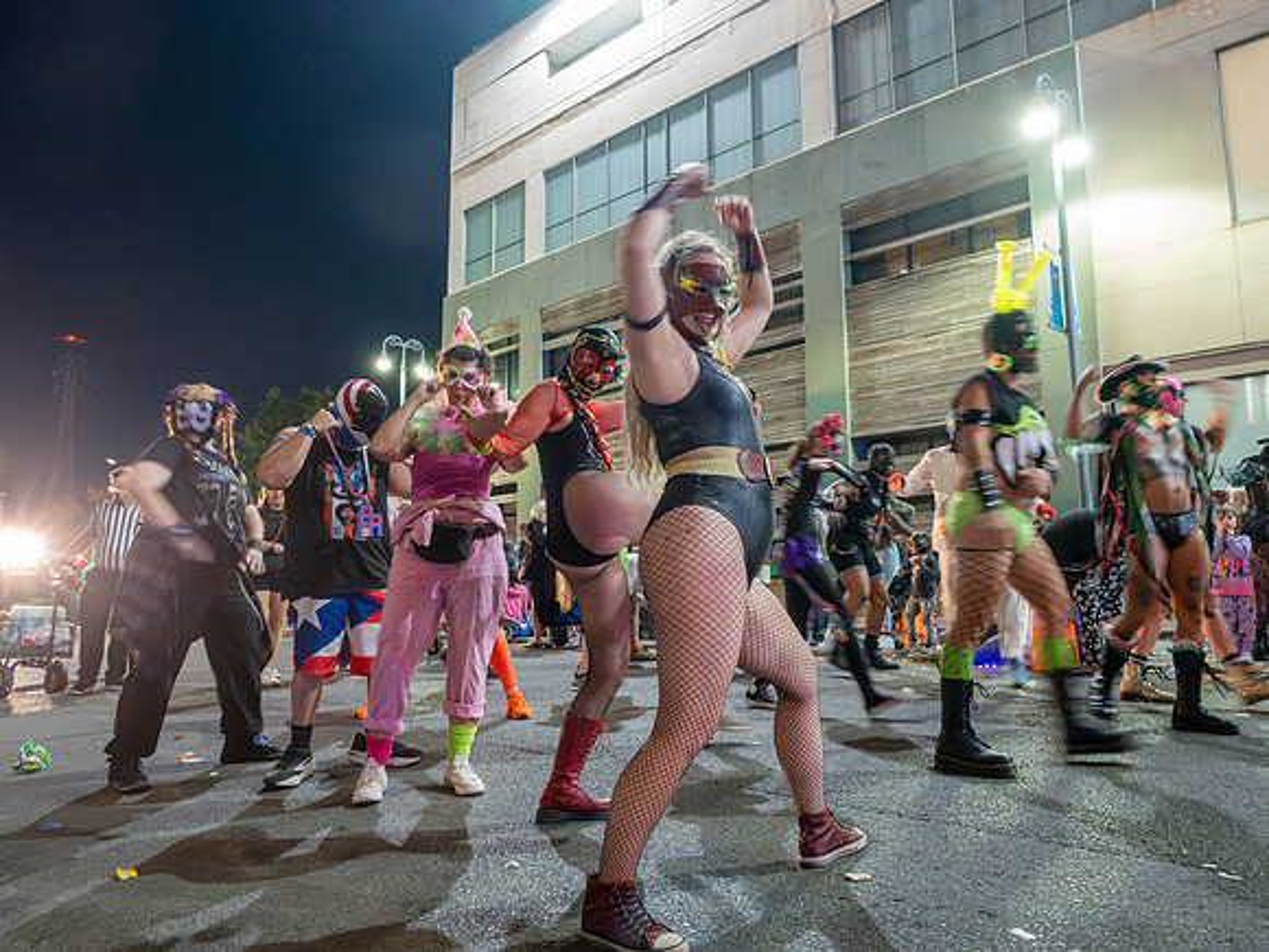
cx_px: 634
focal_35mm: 24
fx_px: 880
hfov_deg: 71.6
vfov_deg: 56.8
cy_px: 476
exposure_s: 1/25
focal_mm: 12
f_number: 4.5
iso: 12800
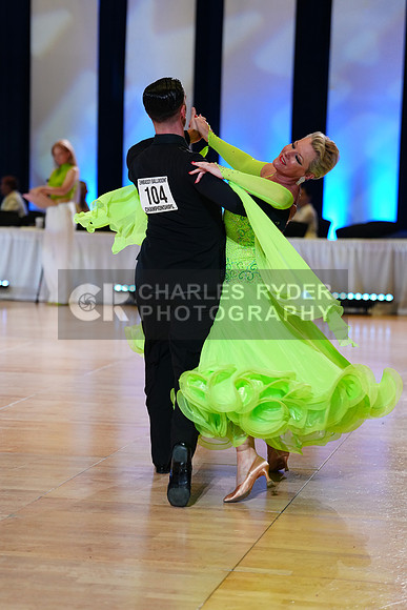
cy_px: 305
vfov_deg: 21.5
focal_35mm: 95
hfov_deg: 14.4
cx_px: 204
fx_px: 1610
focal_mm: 95
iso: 2000
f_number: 2.8
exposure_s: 1/400
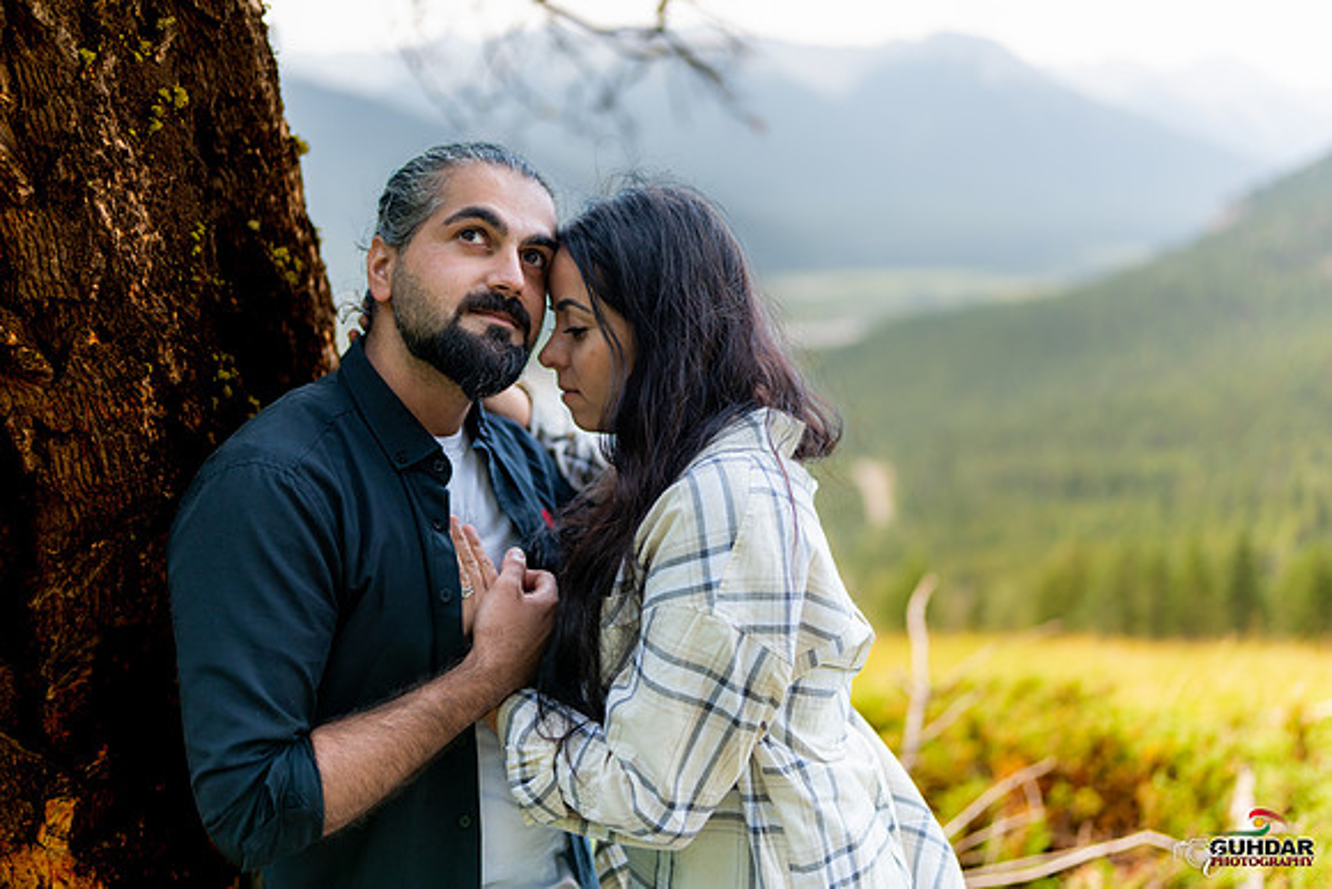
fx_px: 1295
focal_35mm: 35
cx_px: 666
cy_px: 444
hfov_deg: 54.4
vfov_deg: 37.9
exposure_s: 1/3200
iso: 200
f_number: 1.2
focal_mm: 35
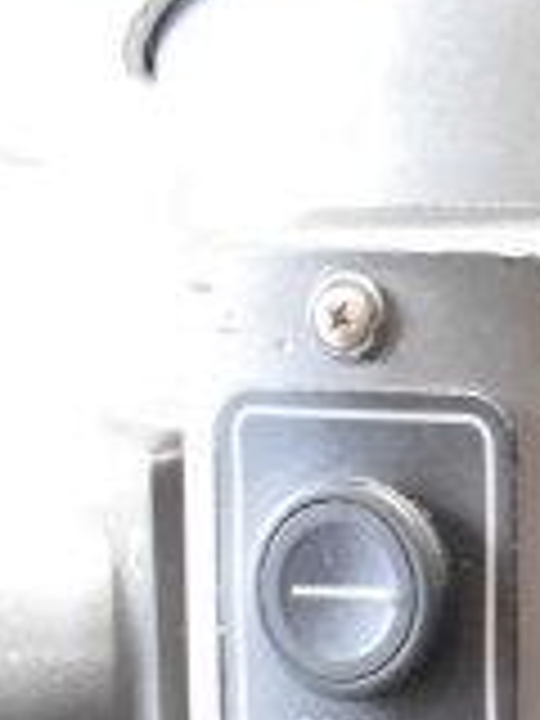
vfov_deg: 19.5
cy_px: 637
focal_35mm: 99
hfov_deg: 12.4
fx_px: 2059
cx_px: 1224
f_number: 6.3
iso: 6400
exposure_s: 1/160
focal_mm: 18
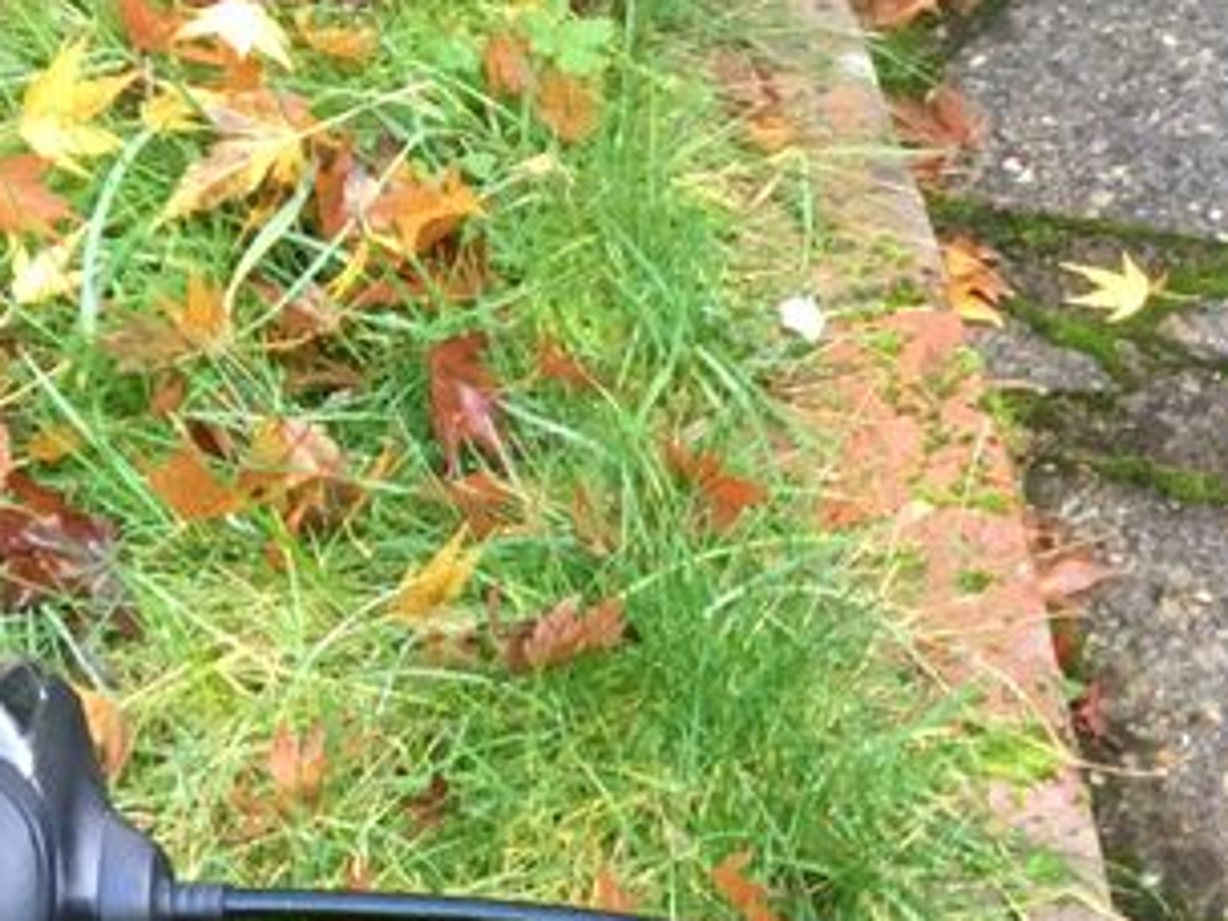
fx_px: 4328
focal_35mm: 122
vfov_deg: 11.4
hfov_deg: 15.6
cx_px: 1414
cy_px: 1604
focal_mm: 4.15
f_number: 2.2
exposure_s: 1/33
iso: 50
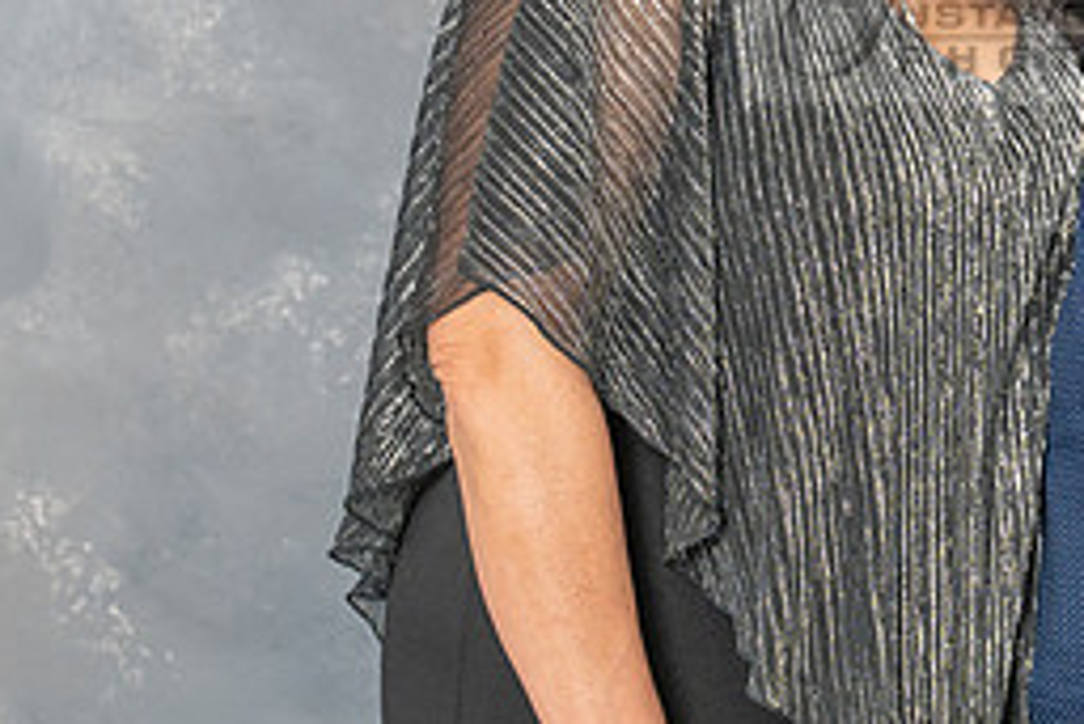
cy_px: 303
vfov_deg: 6.5
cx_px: 1104
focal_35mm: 211
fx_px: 6357
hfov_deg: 9.7
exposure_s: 1/200
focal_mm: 59
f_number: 5.6
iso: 200
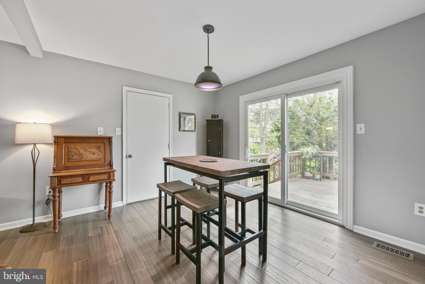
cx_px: 212
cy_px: 142
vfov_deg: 81.3
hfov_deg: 104.2
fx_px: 165
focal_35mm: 14
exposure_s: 1/13
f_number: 8
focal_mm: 14
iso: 200
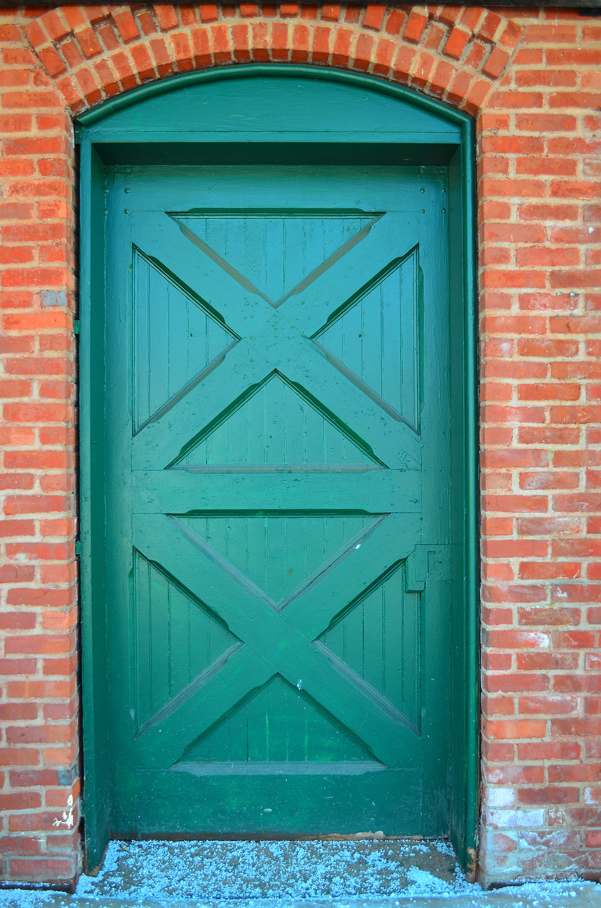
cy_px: 454
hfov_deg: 39.8
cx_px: 300
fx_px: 830
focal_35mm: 33
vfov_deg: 57.3
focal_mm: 22
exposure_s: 1/60
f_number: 4
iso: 100
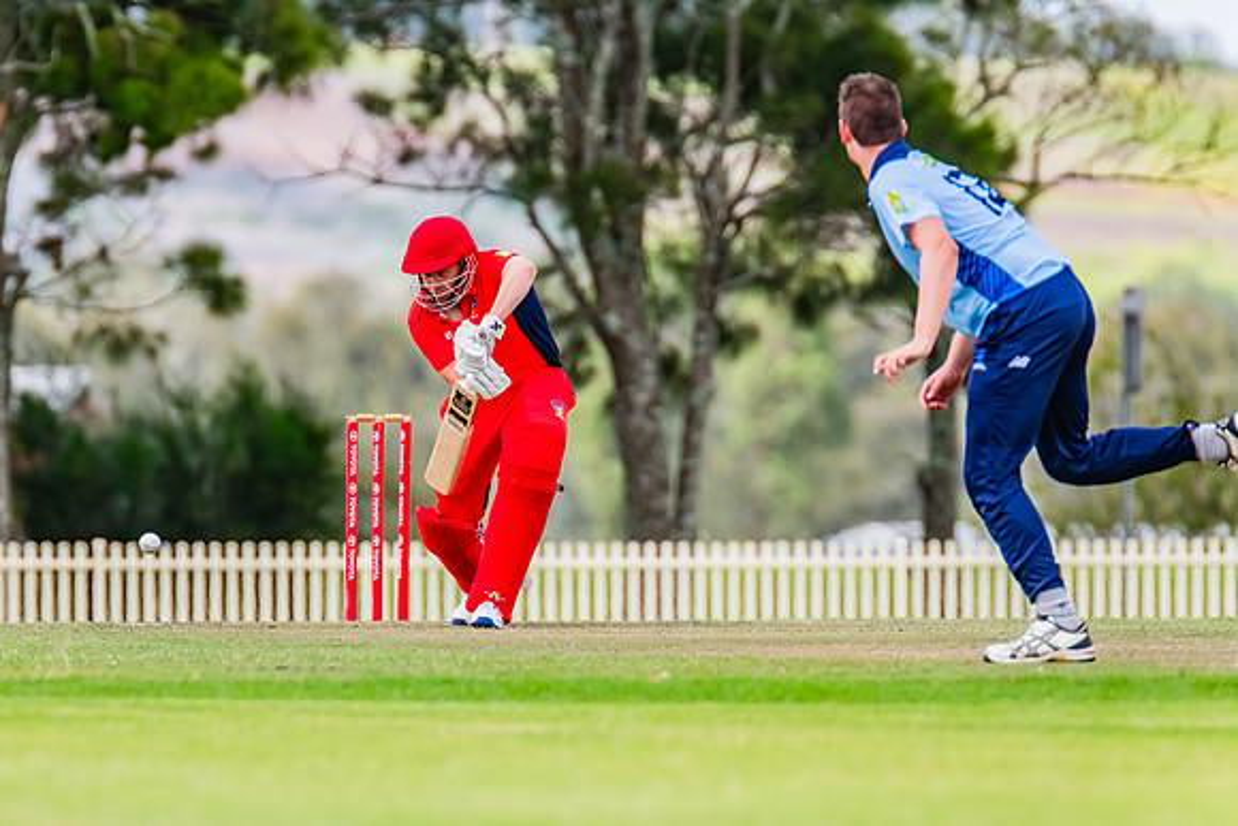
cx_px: 456
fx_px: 26269
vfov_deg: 1.8
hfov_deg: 2.7
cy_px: 357
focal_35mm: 764
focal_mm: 600
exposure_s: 1/1250
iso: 800
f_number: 7.1
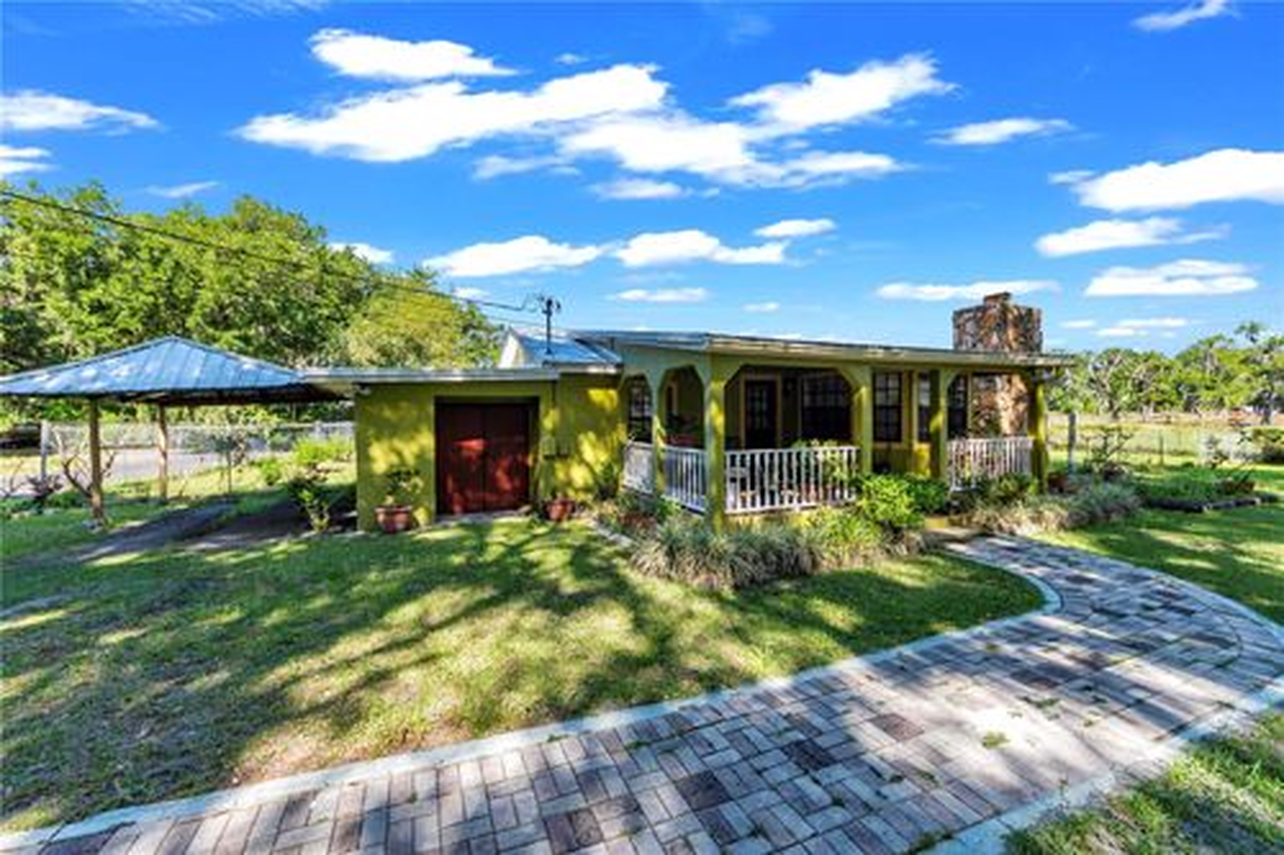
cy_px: 428
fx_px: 481
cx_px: 642
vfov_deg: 83.2
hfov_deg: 106.3
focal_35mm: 14
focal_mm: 9
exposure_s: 1/60
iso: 100
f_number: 10
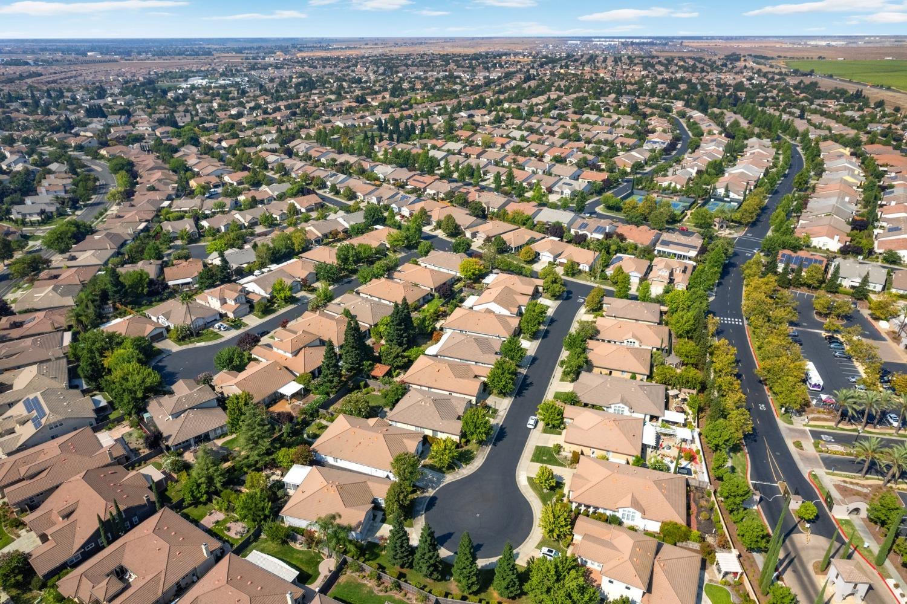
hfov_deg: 78.6
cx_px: 454
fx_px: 554
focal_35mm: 22
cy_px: 302
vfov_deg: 57.2
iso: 100
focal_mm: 8.38
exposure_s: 1/5000
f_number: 2.8
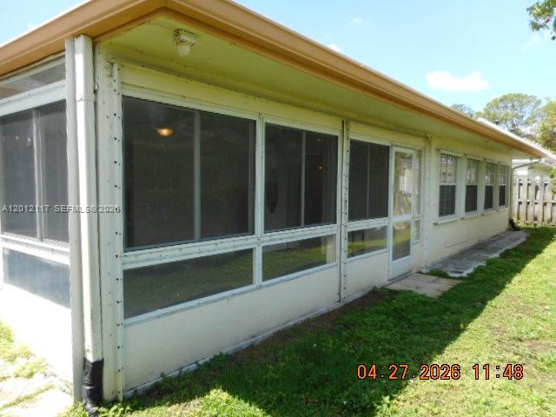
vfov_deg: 54.9
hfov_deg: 69.4
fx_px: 402
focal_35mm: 25
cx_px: 278
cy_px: 208
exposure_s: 1/250
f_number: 3.7
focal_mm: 4.5
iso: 80
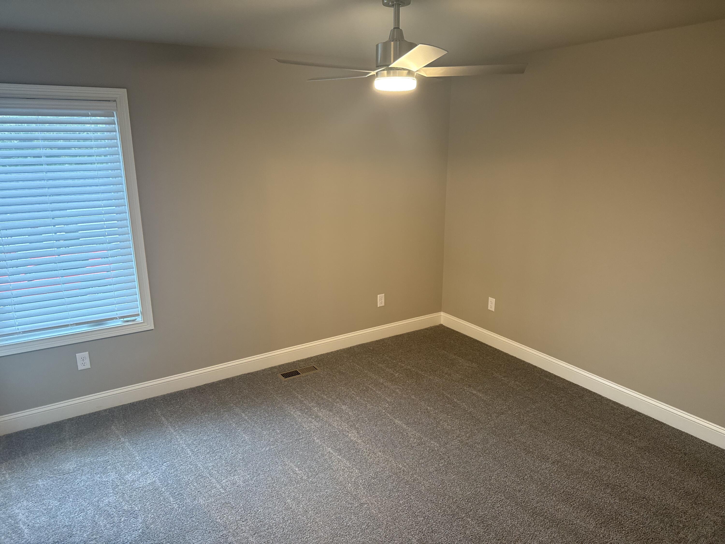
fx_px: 503
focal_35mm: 24
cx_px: 362
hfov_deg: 71.6
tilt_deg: -14.4
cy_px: 272
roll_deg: +0.3
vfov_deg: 56.8
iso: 250
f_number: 1.78
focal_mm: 6.76
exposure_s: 1/60
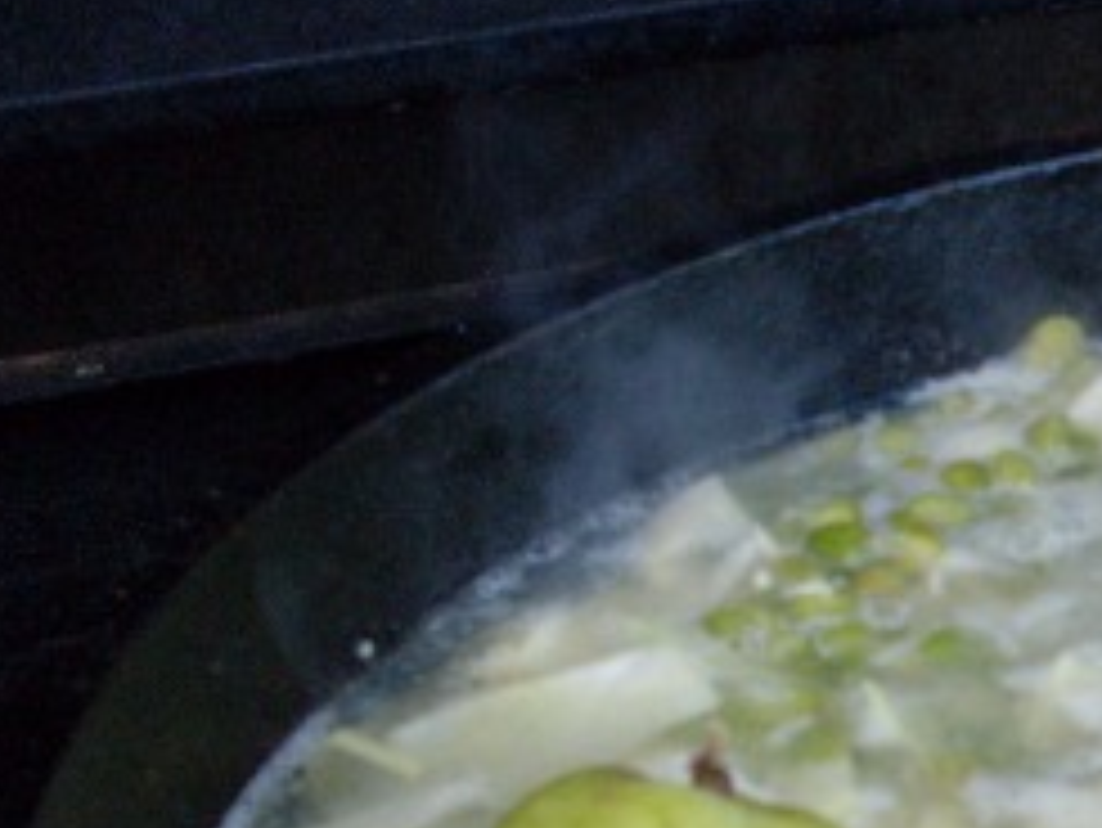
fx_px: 3535
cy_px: 940
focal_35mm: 111
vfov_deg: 13.1
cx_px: 1581
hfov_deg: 16.4
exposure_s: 1/180
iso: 80
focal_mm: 6.3
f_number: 2.8
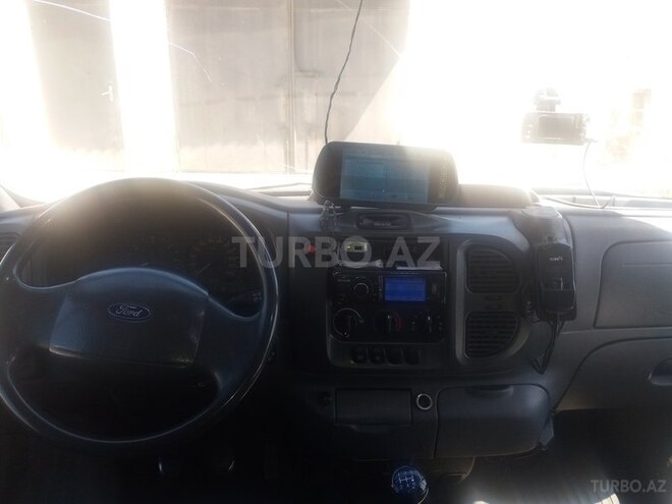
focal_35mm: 28
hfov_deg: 63.4
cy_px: 252
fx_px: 544
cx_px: 336
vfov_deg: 49.7
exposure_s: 1/178
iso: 64
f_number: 1.9
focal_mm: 3.7
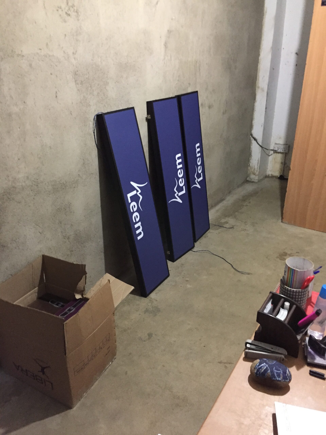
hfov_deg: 48.2
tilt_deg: -23.8
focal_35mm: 29
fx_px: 364
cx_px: 163
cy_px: 218
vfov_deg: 61.7
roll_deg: +1.5
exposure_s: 1/17
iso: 320
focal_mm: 4.15
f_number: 2.2
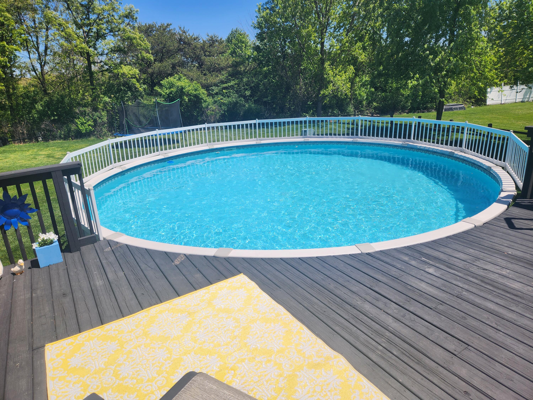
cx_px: 266
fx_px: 354
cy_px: 200
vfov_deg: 58.9
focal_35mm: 23
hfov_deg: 73.9
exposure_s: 1/2537
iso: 20
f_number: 1.8
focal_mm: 5.4
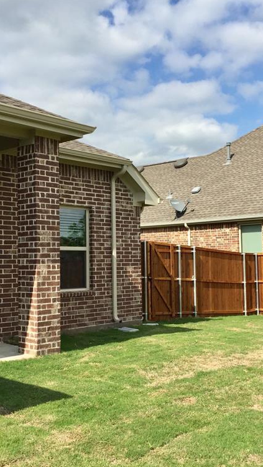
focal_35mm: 43
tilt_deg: +2.7
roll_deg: -0.7
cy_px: 236
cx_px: 138
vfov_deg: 47.4
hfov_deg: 27.7
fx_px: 533
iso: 32
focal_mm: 4.15
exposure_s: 1/2326
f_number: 2.2
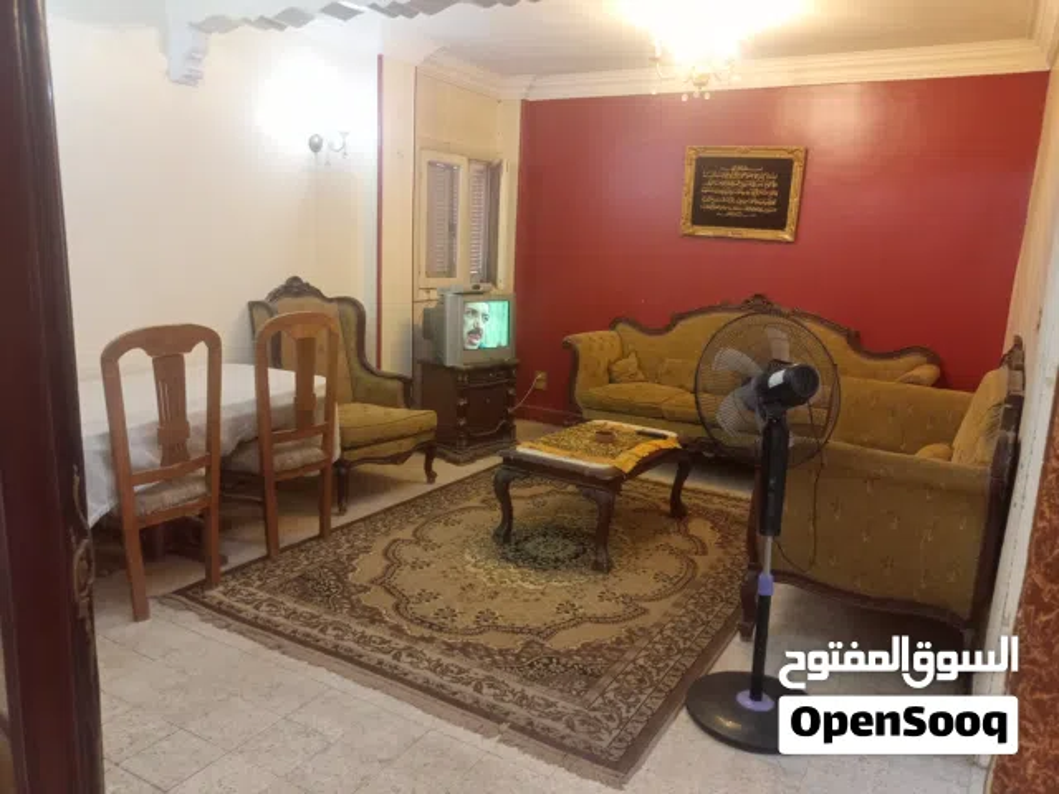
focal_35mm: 28
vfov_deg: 49.7
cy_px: 397
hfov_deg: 63.4
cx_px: 530
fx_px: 857
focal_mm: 4.69
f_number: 1.8
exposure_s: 1/50
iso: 720
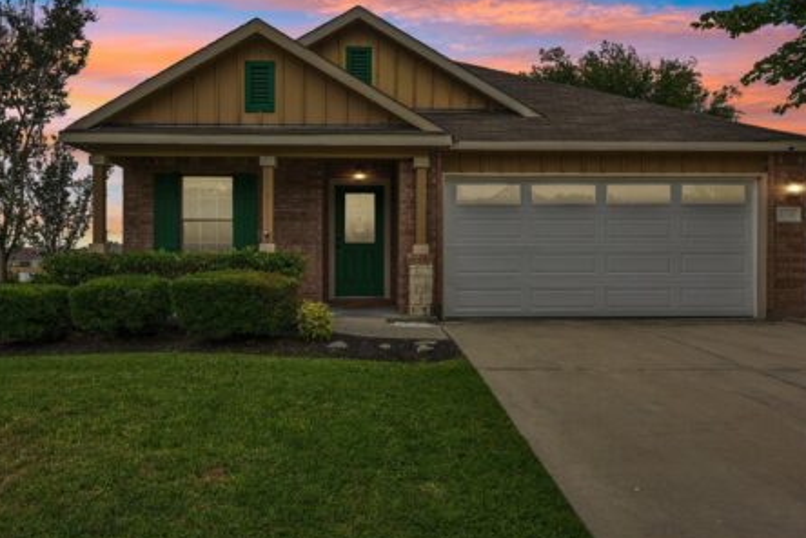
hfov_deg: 67.3
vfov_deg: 47.9
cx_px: 383
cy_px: 258
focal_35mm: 27
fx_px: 604
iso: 100
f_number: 8
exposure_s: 1/200
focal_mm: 20
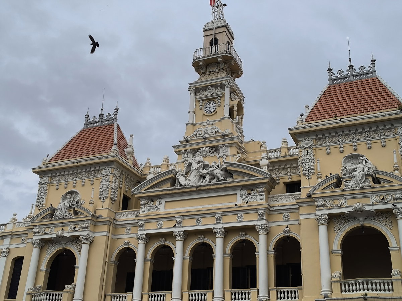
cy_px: 150
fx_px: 534
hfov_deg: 41.2
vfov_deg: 31.5
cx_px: 201
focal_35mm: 46
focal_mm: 5.35
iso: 80
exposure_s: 1/594
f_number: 1.77
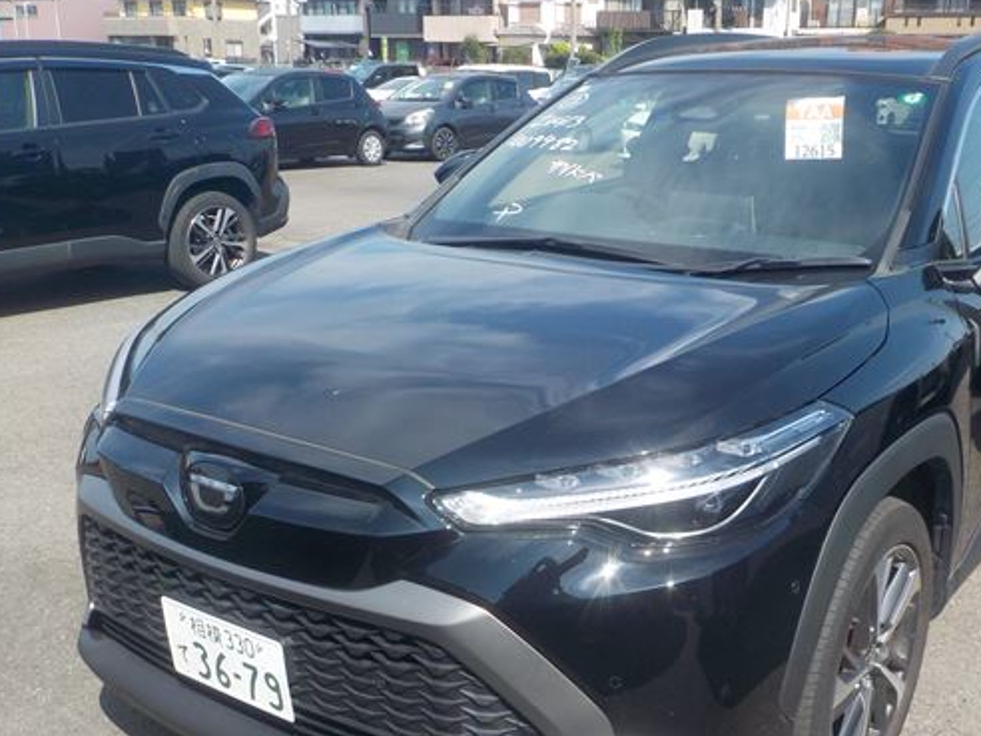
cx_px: 610
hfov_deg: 47.4
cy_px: 451
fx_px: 1105
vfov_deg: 36.6
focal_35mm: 39
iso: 125
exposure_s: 1/1000
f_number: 3.3
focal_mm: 4.1
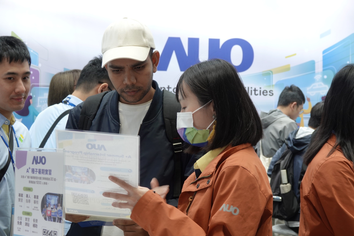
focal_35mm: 63
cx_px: 189
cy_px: 137
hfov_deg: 31.9
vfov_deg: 21.5
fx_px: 619
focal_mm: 18.21
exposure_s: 1/50
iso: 200
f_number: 3.2
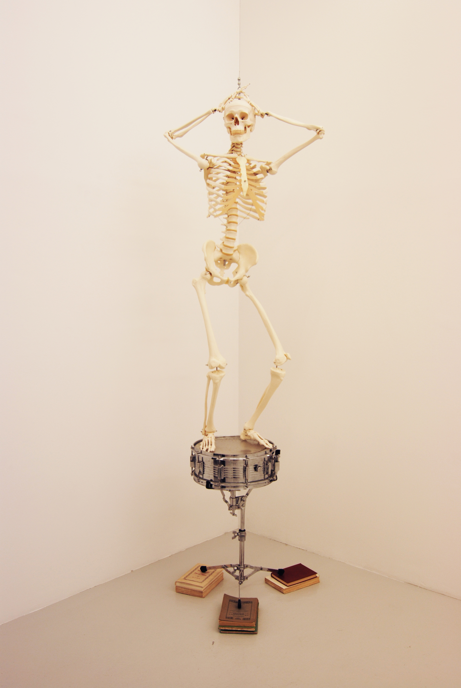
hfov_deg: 40.1
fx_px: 632
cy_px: 344
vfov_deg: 57.2
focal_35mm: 33
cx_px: 230
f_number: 4.5
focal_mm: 22
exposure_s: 1/60
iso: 100
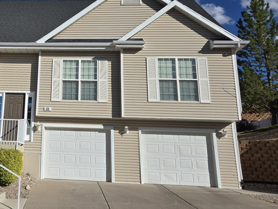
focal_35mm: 39
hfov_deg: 45.1
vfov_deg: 36.7
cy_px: 89
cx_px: 50
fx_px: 313
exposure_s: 1/3464
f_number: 1.8
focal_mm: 5.4
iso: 25
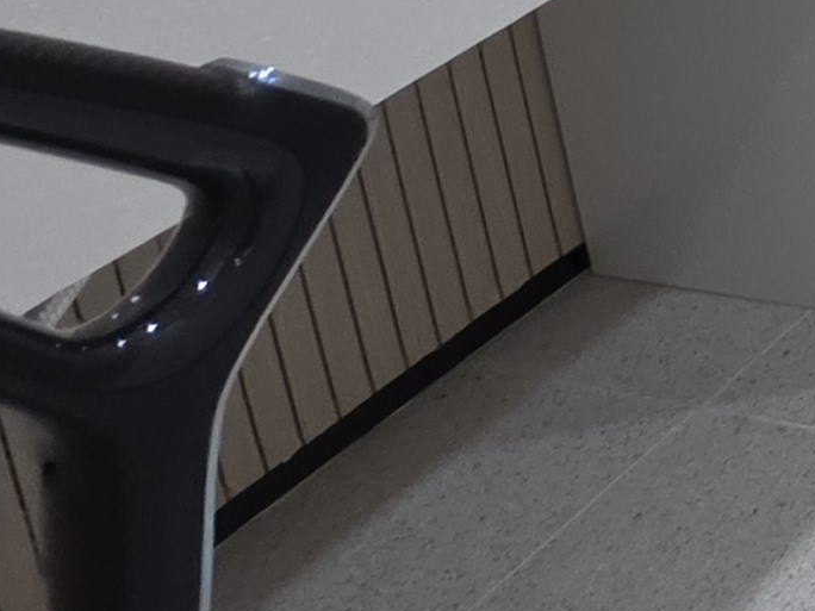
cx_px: 2029
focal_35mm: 76
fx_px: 1789
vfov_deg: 14.5
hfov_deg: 14.4
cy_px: -750
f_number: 1.9
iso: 160
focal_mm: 2.2
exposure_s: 1/120
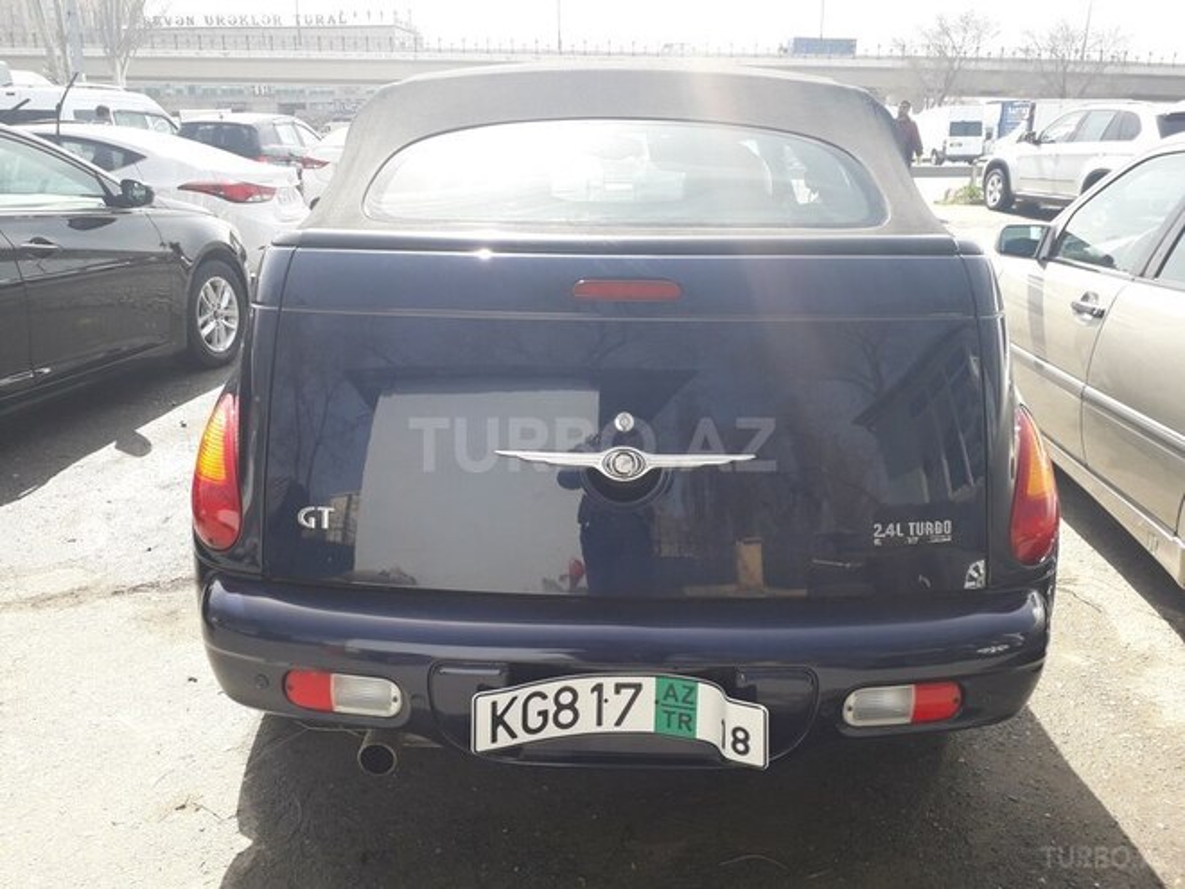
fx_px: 924
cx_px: 592
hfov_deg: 65.3
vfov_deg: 51.4
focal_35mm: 27
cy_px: 444
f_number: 1.9
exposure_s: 1/543
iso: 40
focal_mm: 3.6
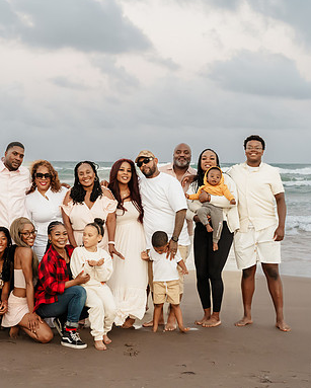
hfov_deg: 21.5
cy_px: 193
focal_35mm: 71
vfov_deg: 26.7
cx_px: 91
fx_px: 816
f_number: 5.6
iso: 4000
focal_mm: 50
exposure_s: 1/200
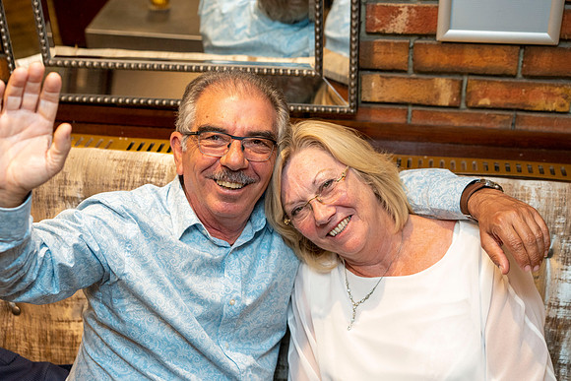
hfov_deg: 36.2
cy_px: 190
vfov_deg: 24.6
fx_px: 873
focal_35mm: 55
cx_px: 286
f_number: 4
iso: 3200
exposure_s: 1/160
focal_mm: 55
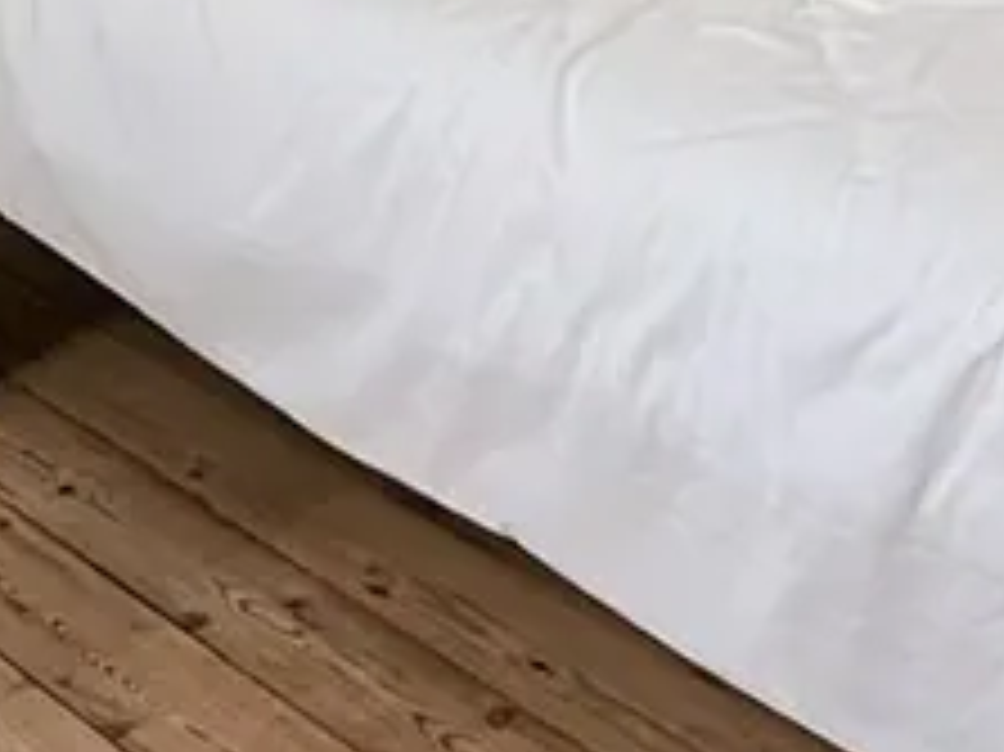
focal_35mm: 88
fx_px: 2551
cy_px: -788
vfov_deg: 14.0
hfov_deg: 22.2
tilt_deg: -2.2
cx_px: 653
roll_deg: +0.7
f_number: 2.2
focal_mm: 2.22
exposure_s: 1/153
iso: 50
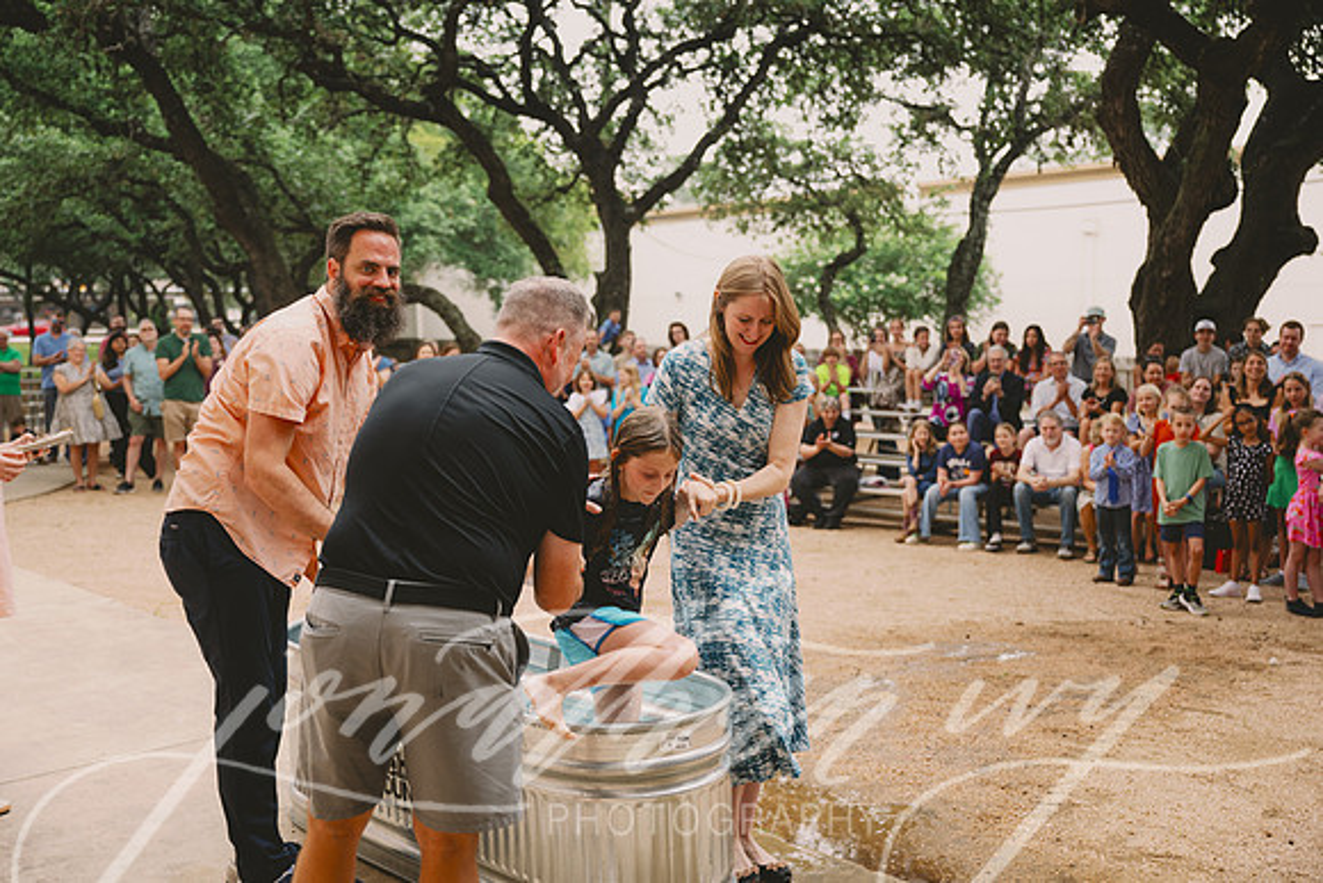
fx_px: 1323
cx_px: 662
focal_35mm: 36
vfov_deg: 36.9
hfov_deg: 53.1
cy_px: 442
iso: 250
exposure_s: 1/640
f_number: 2.8
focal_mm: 36
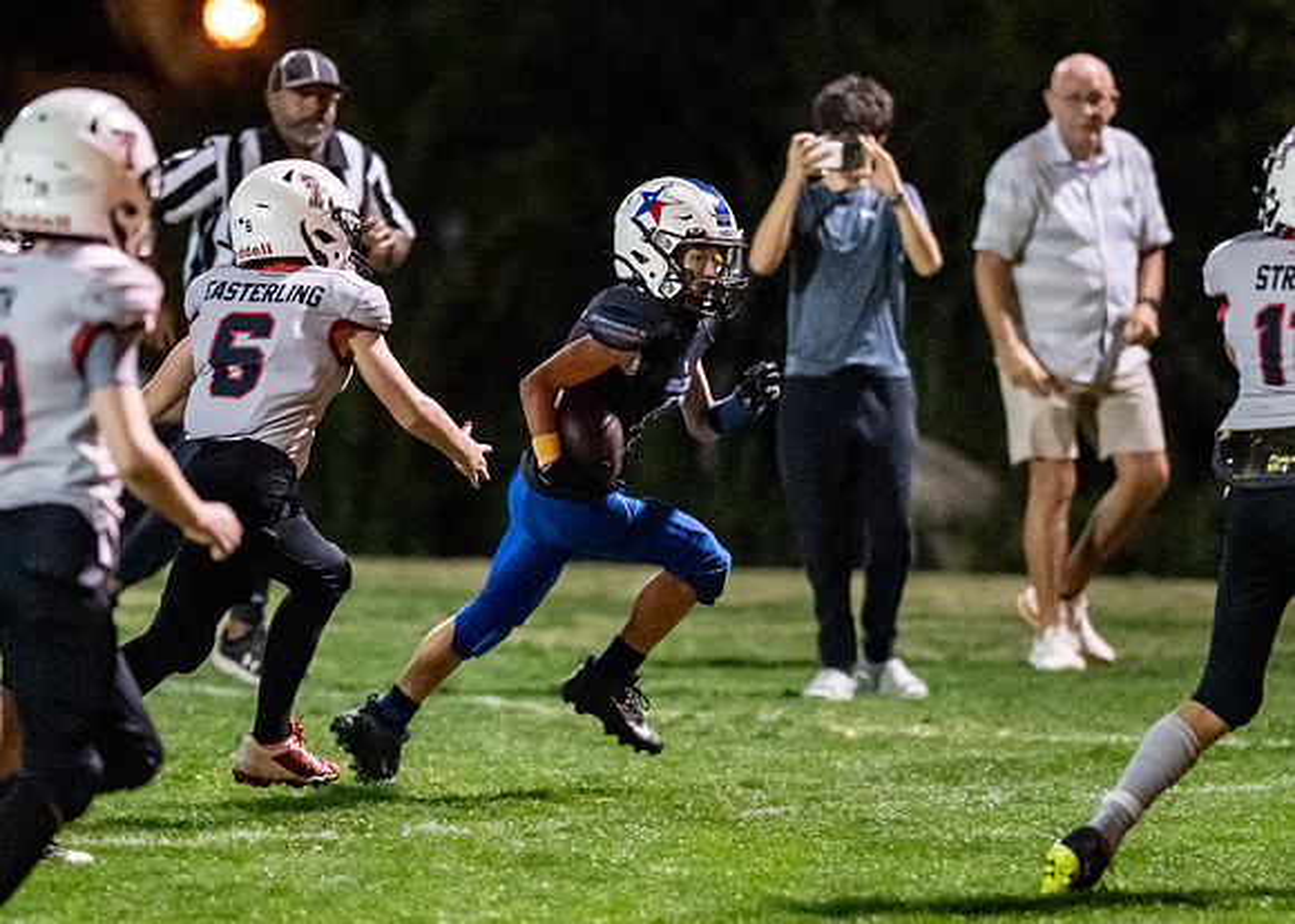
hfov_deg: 7.0
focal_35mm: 288
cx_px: 546
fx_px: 10586
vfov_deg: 5.0
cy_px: 570
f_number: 1.8
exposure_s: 1/1000
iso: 5000
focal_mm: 135
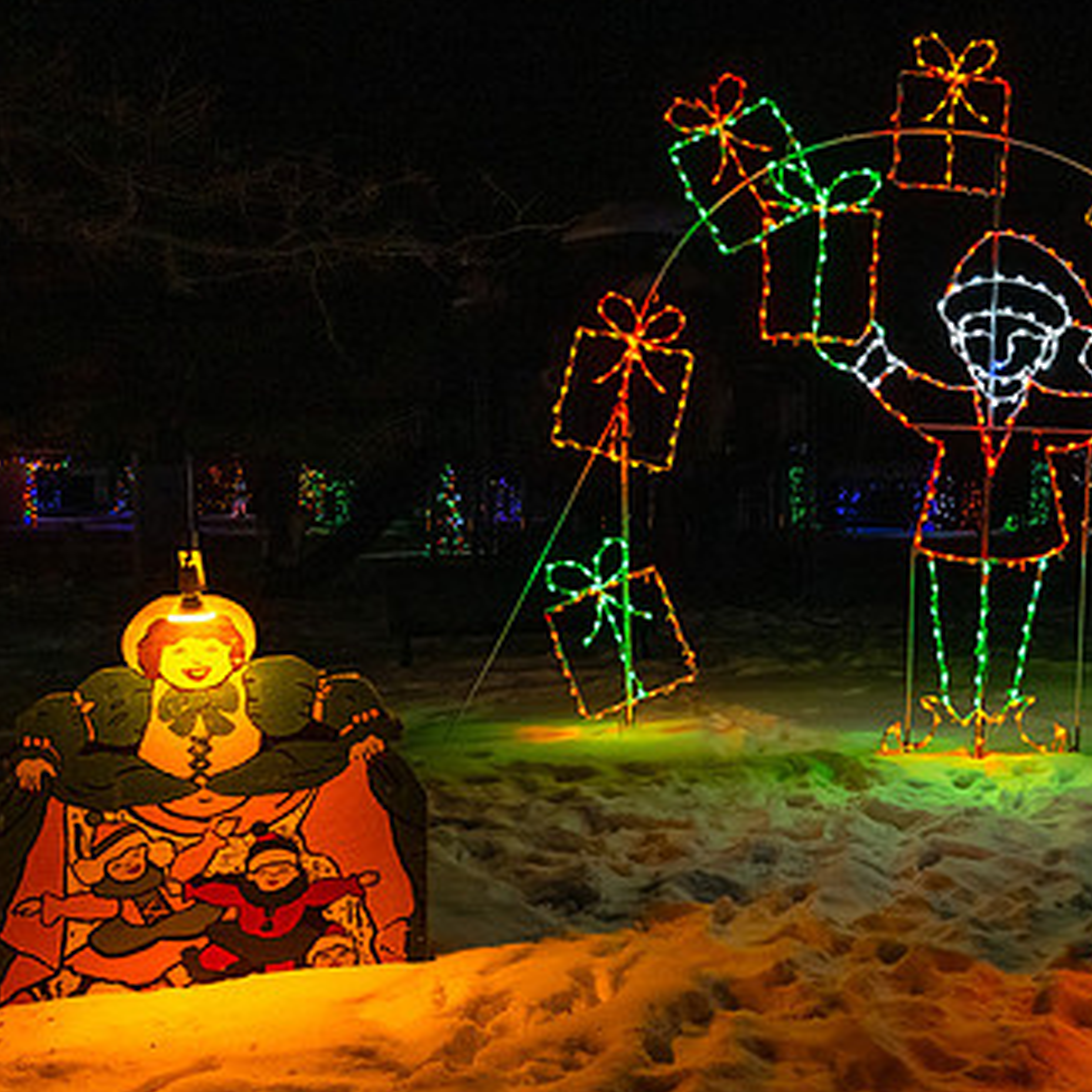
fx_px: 1463
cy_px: 516
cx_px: 924
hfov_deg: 38.8
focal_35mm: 41
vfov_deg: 40.9
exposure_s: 1/160
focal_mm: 24
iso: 6400
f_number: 6.3
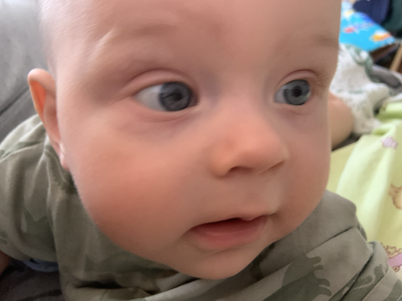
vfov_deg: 53.1
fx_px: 302
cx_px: 201
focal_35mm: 26
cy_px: 150
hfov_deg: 67.3
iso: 500
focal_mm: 4.25
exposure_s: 1/30
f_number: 1.8
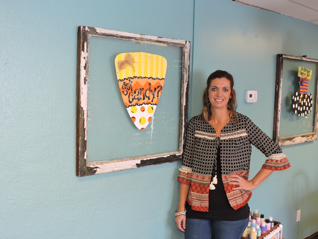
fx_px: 367
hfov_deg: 46.8
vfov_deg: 36.0
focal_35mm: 40
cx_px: 159
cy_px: 120
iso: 320
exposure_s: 1/50
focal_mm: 7.1
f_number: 3.3
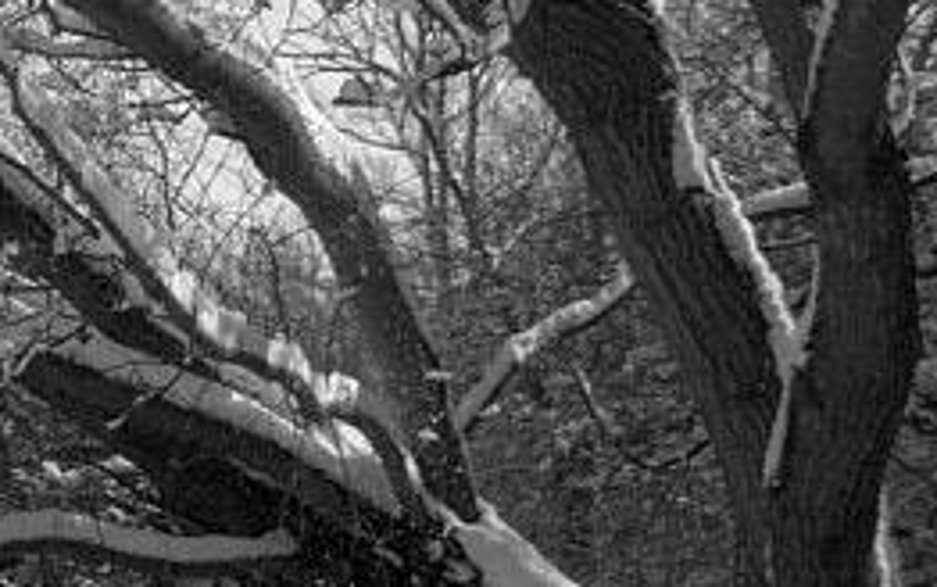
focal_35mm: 168
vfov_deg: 7.8
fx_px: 4292
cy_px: 299
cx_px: -669
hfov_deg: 11.7
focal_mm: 18
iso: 400
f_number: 11
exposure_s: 1/500
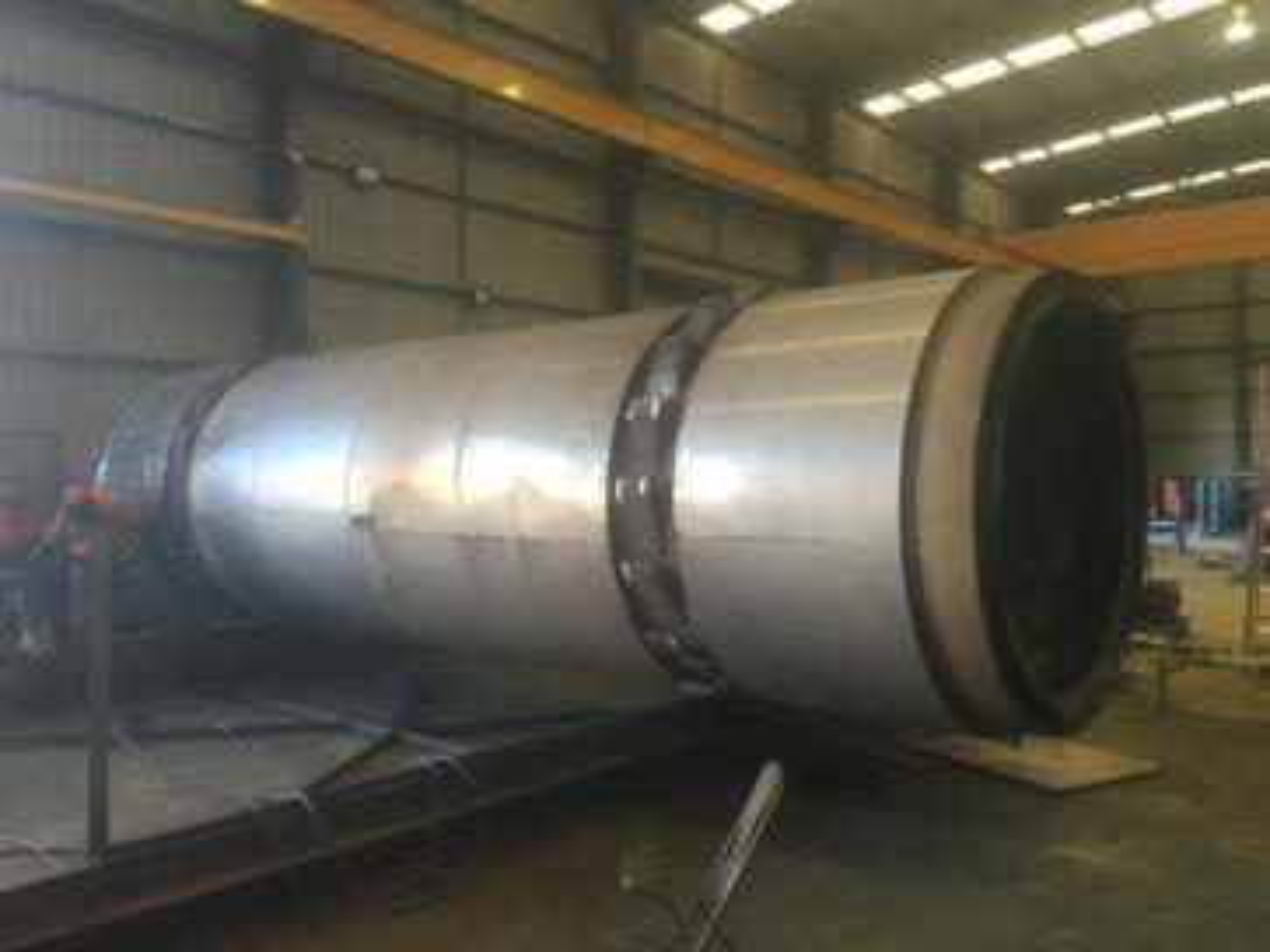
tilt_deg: -0.1
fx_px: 1064
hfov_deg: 61.7
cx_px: 635
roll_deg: -0.5
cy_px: 476
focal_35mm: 29
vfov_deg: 48.2
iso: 64
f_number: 2.2
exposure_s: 1/33
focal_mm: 4.15
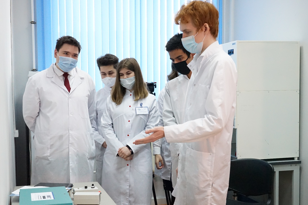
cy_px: 102
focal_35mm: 41
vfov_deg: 32.6
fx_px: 351
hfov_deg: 47.4
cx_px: 154
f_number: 6.3
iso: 8000
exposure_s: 1/250
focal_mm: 41
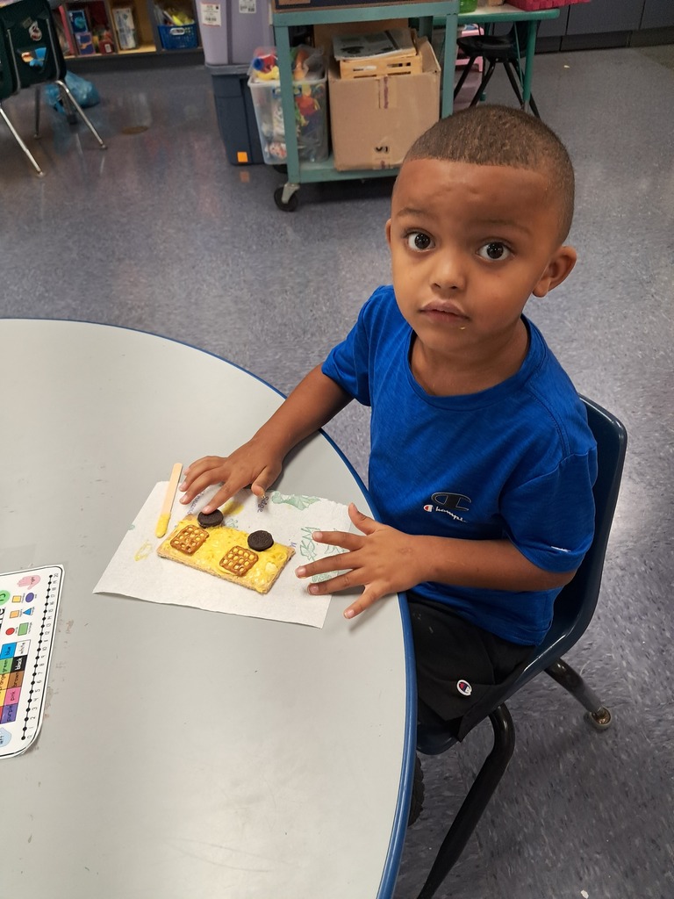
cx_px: 337
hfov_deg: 51.4
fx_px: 701
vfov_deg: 65.3
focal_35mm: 27
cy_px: 450
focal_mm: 4
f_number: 1.8
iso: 320
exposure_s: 1/50
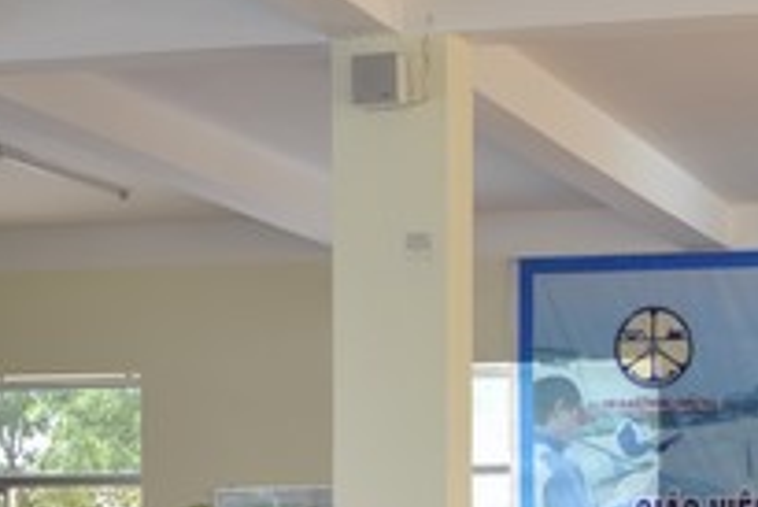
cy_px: 594
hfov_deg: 18.1
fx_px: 2306
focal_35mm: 109
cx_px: 776
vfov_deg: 12.3
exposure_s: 1/30
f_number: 5.6
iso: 400
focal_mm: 25
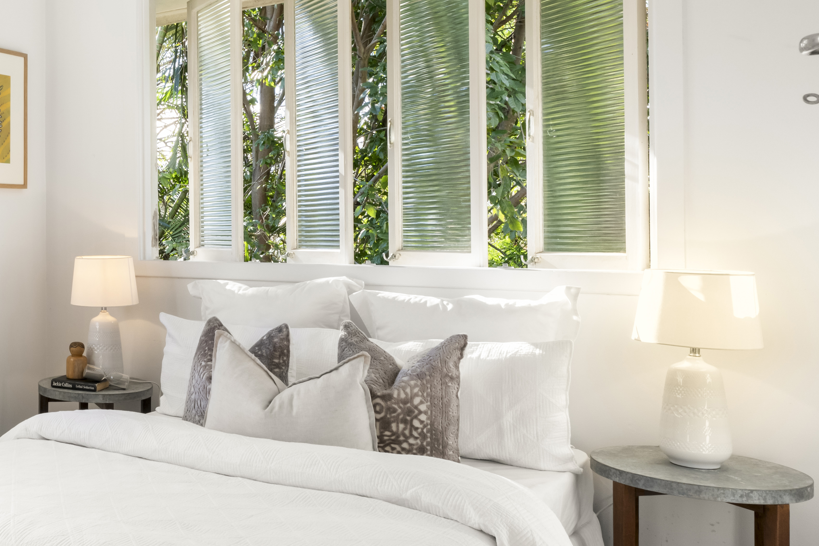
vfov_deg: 34.1
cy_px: 229
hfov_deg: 42.1
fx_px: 887
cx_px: -21
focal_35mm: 39
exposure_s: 1/40
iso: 320
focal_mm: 14
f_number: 10
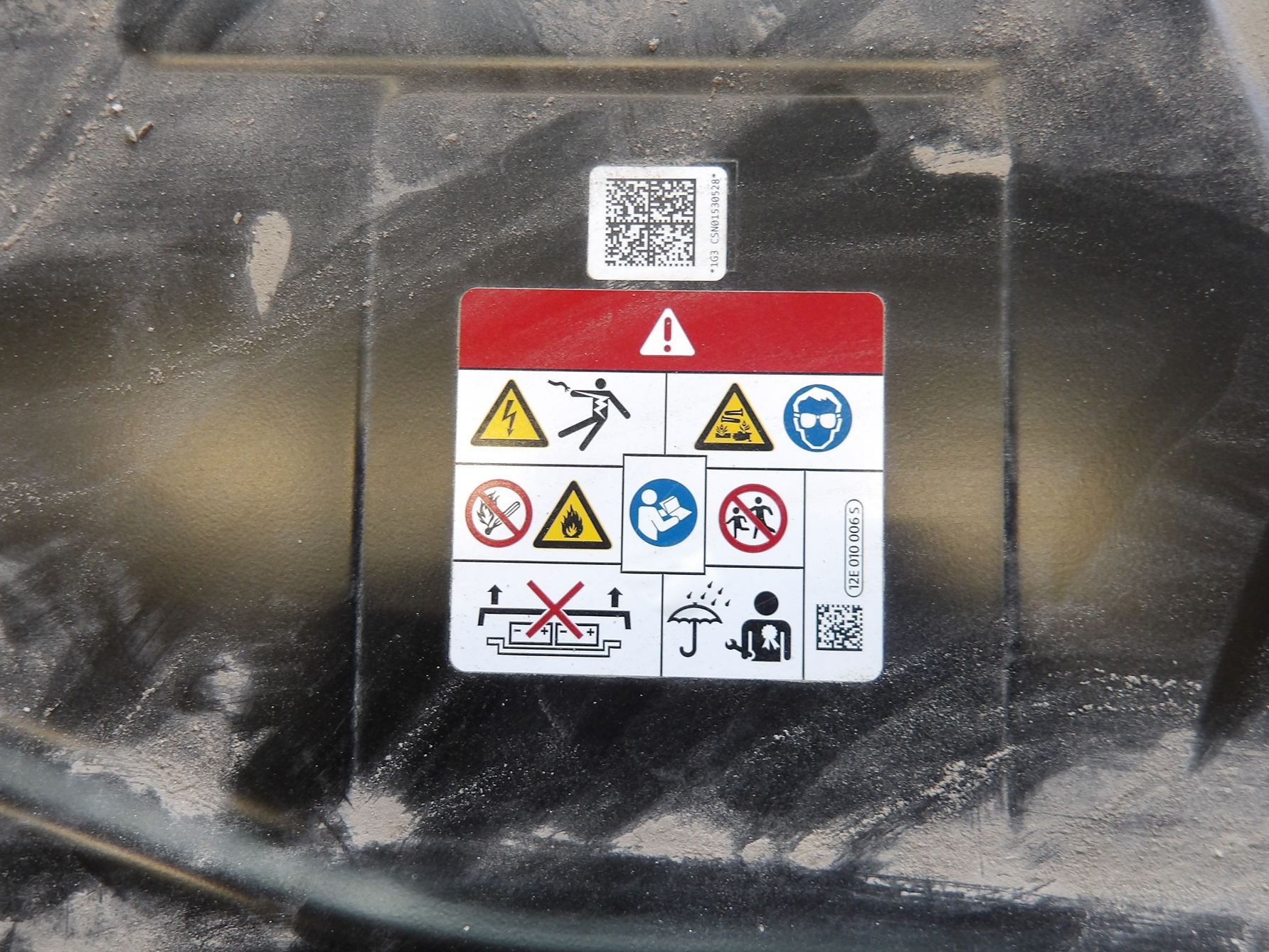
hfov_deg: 58.3
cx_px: 585
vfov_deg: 45.4
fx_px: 1136
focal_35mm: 31
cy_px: 486
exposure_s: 1/60
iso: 150
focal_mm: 4.9
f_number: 3
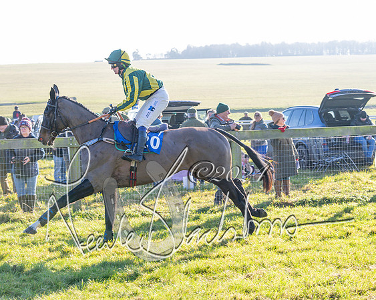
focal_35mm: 78
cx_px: 226
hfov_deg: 24.5
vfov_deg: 19.7
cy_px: 150
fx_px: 865
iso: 640
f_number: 4
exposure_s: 1/1000
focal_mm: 46
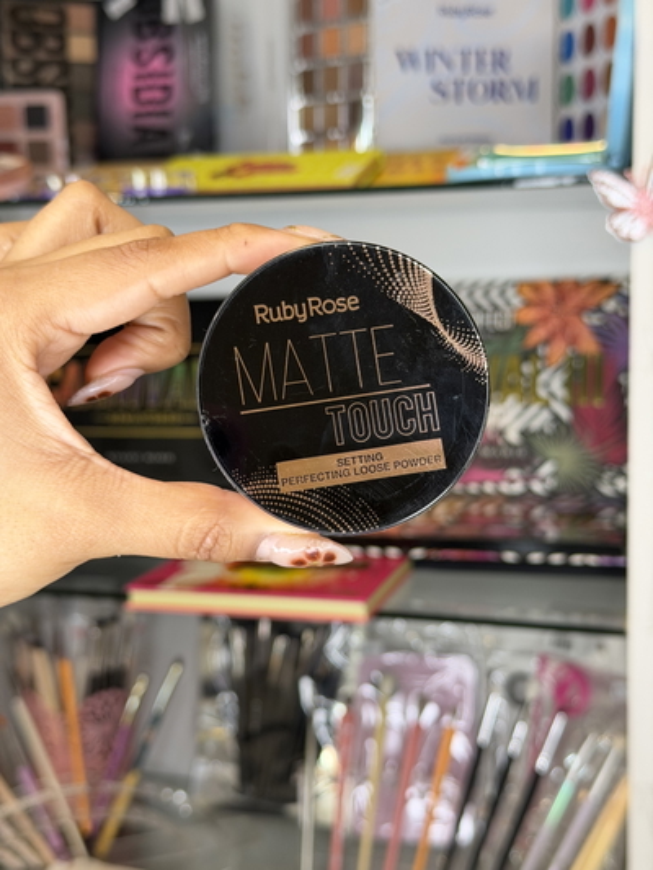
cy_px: 435
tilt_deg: -7.2
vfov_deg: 39.6
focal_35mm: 48
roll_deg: +0.5
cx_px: 326
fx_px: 1207
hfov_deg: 30.3
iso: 100
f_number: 1.78
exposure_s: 1/114
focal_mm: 6.76
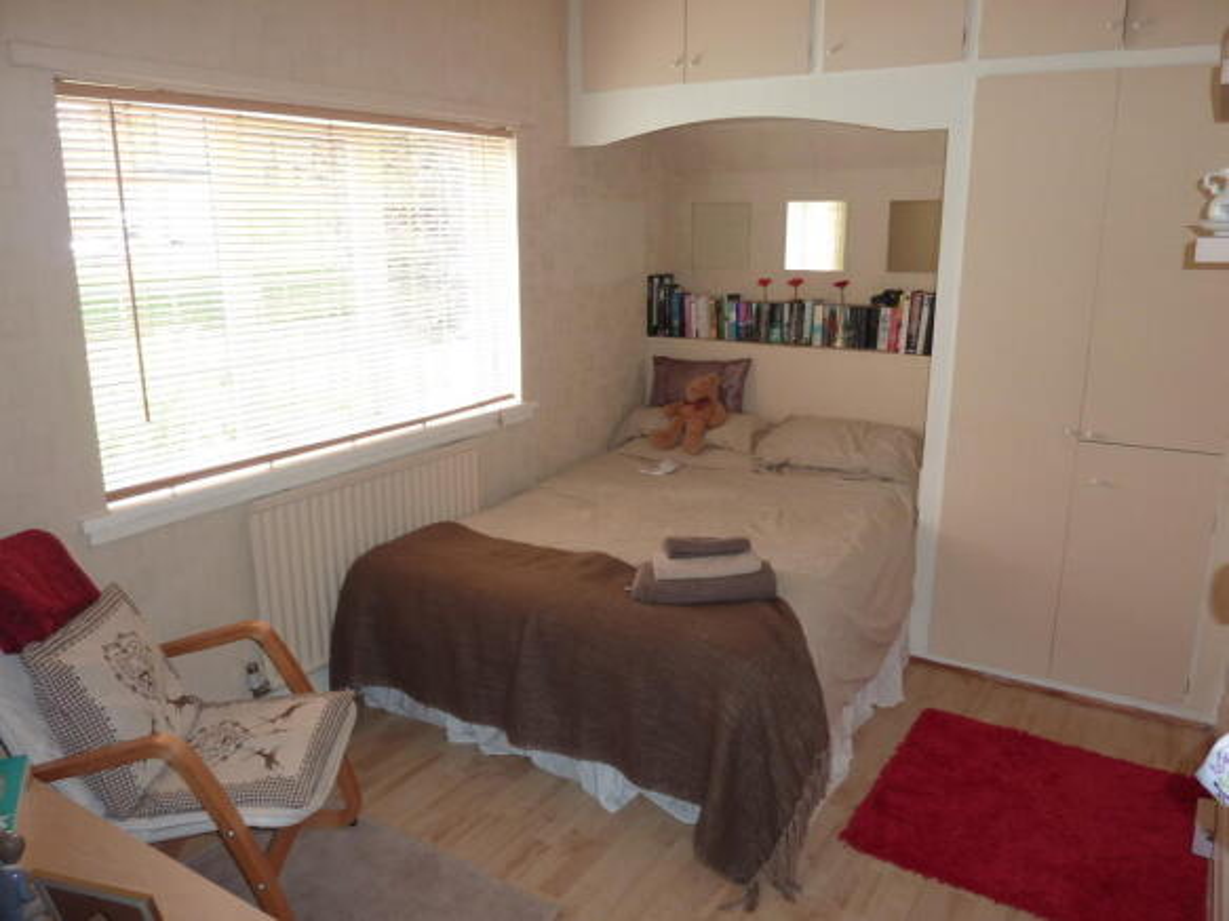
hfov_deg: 69.4
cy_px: 460
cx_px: 614
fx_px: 887
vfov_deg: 54.9
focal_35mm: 25
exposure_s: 1/30
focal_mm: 4.1
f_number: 3.3
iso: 125
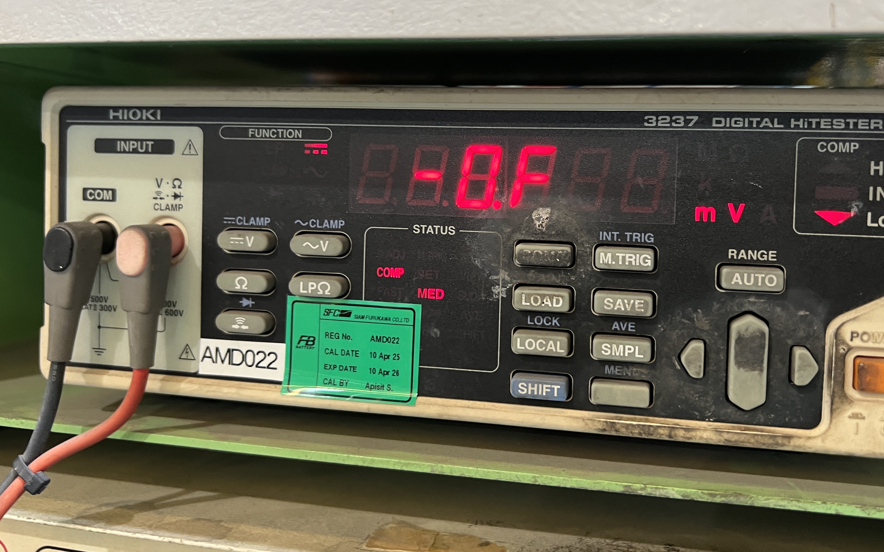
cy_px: 207
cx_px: 478
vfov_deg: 39.2
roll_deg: -1.7
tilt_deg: -5.4
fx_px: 771
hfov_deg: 59.6
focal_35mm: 32
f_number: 1.5
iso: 160
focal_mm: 5.7
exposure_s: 1/50
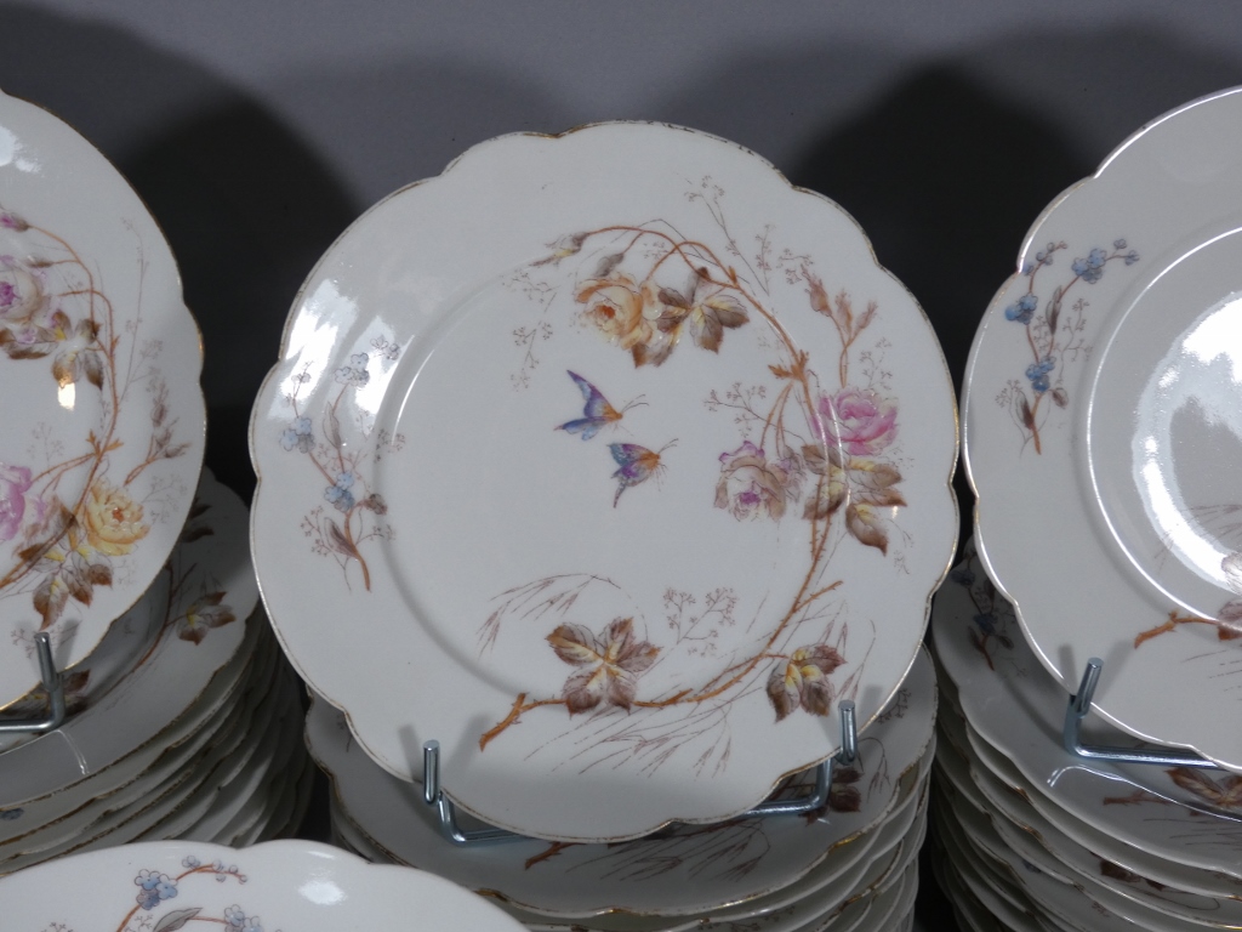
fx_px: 1543
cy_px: 466
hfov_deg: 43.9
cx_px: 621
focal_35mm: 43
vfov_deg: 33.6
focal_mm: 7.8
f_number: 3.7
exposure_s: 1/80
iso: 100
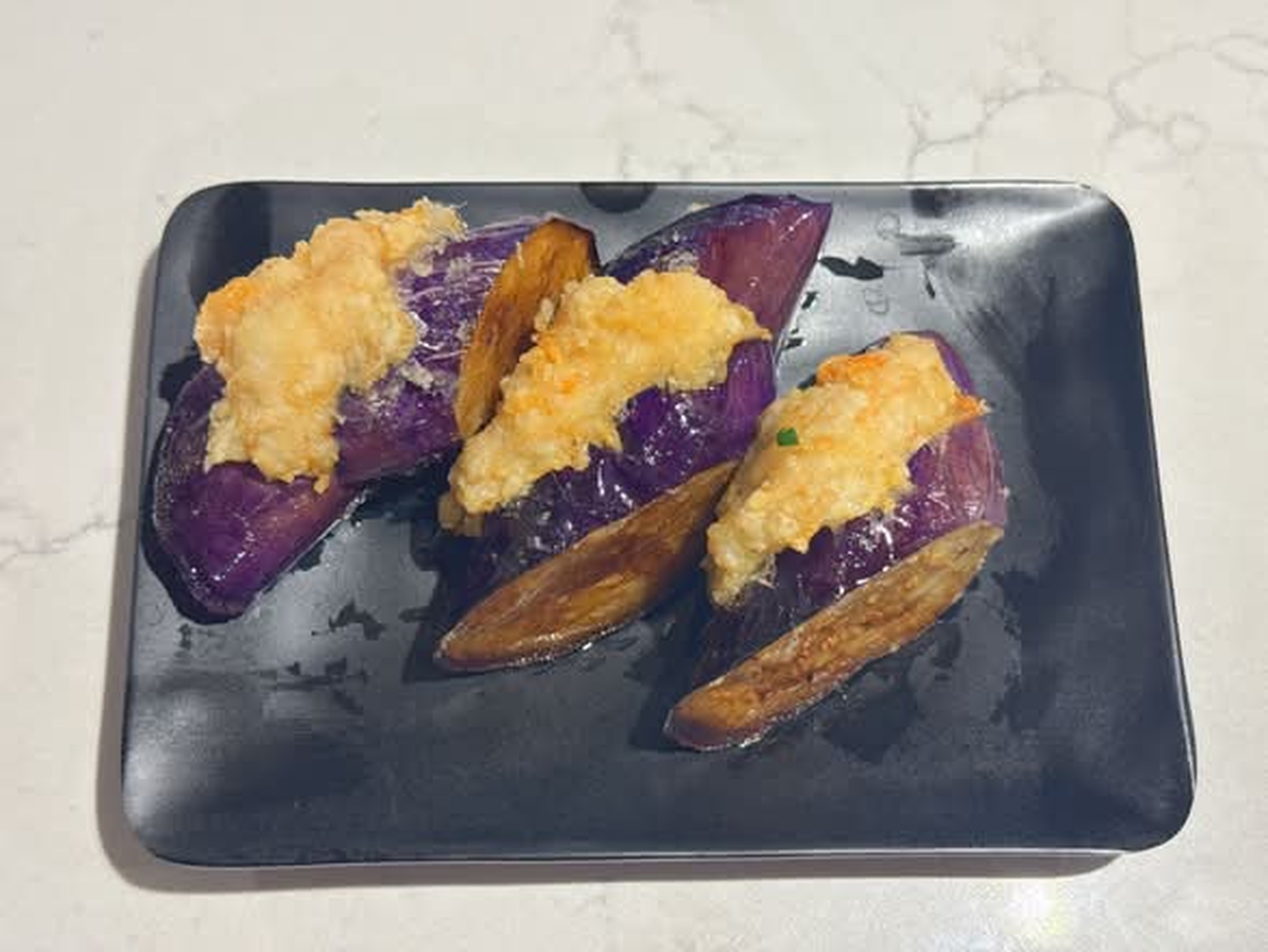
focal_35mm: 48
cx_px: 634
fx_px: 1759
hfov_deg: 39.6
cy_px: 476
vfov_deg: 30.3
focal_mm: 6.76
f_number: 1.78
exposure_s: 1/60
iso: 125
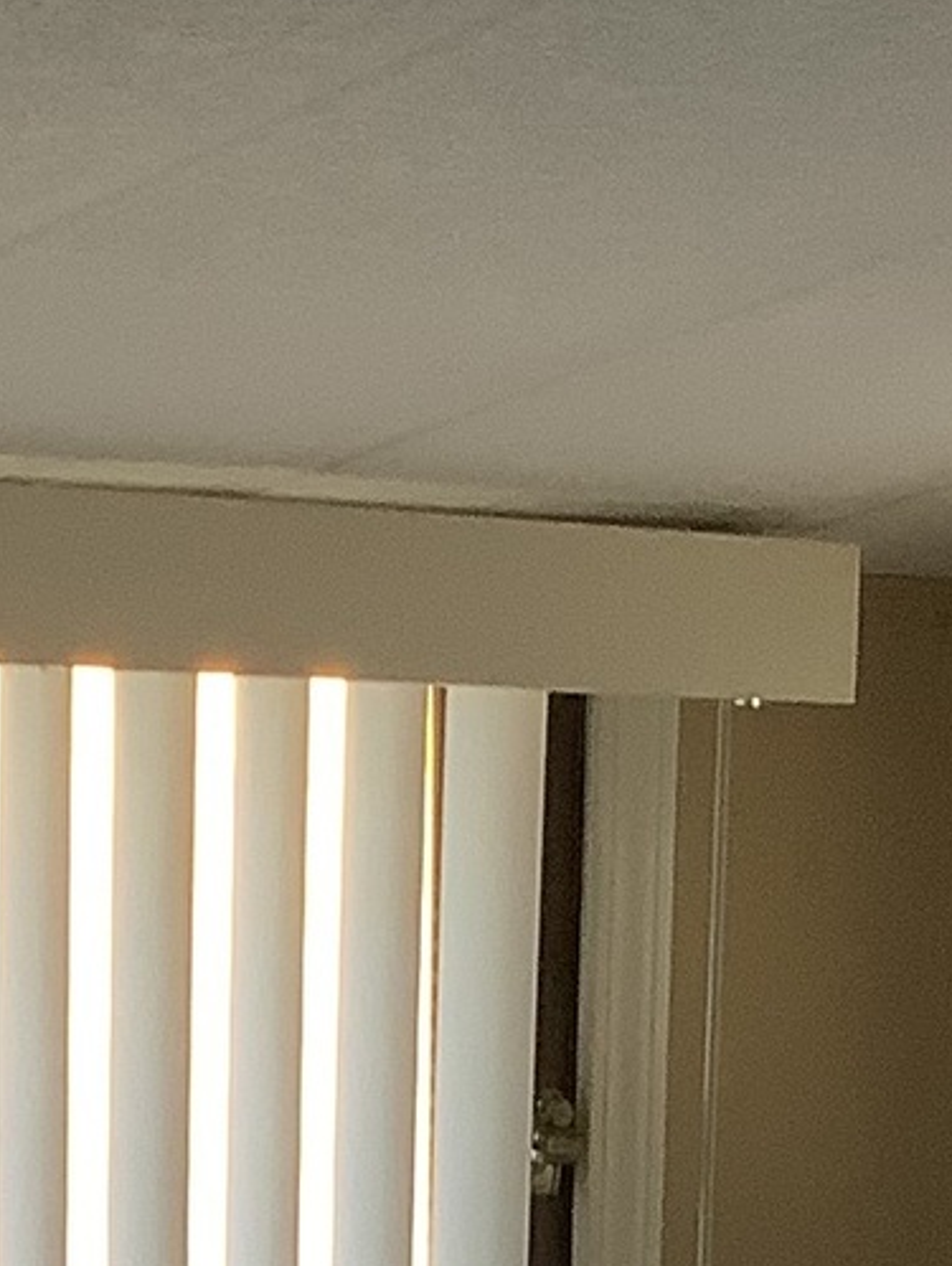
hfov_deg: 10.3
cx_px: 117
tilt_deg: -9.1
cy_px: 2276
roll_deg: -0.8
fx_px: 5237
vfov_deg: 12.6
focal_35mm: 143
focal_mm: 3.3
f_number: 2.4
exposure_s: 1/60
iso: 50
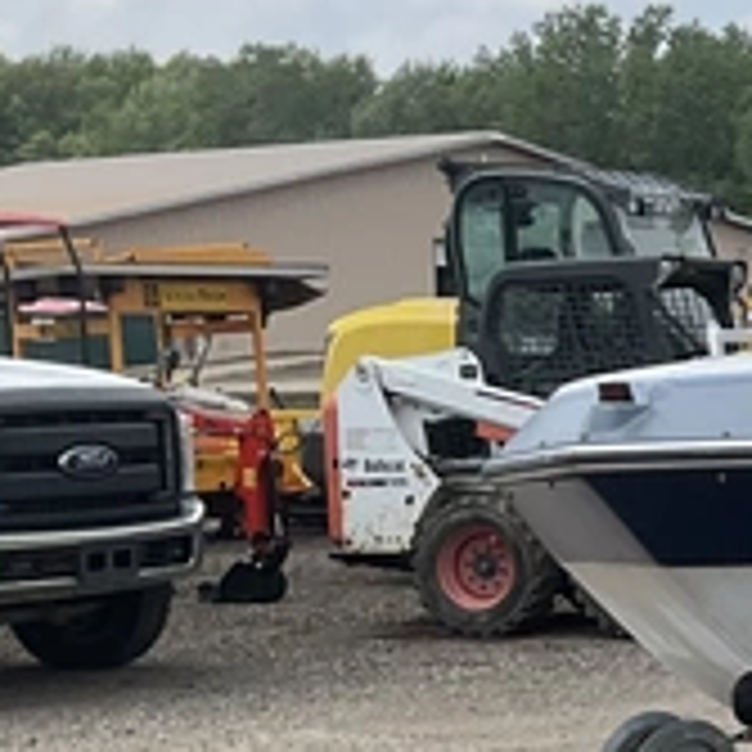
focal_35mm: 115
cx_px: 1549
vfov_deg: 15.1
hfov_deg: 13.0
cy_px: 597
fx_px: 2826
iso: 25
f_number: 1.8
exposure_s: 1/1675
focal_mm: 3
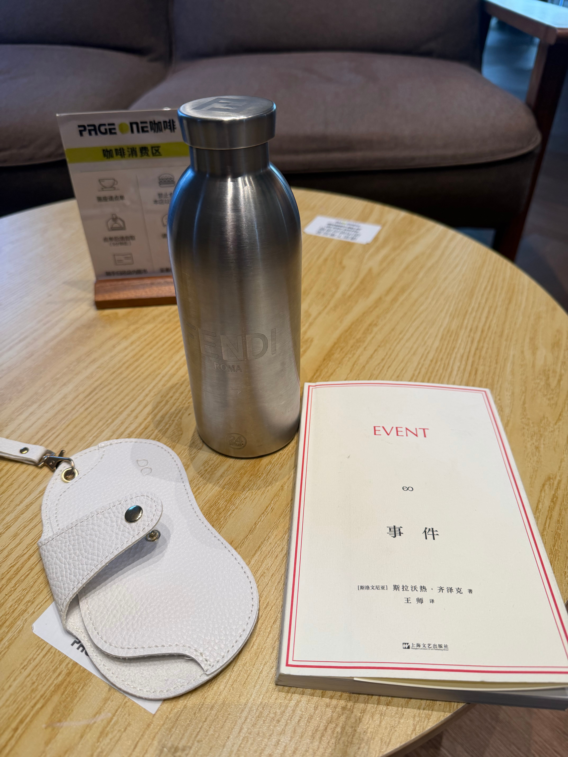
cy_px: 378
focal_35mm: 24
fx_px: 525
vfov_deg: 71.6
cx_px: 284
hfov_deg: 56.8
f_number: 1.78
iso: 125
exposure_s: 1/100
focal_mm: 6.76
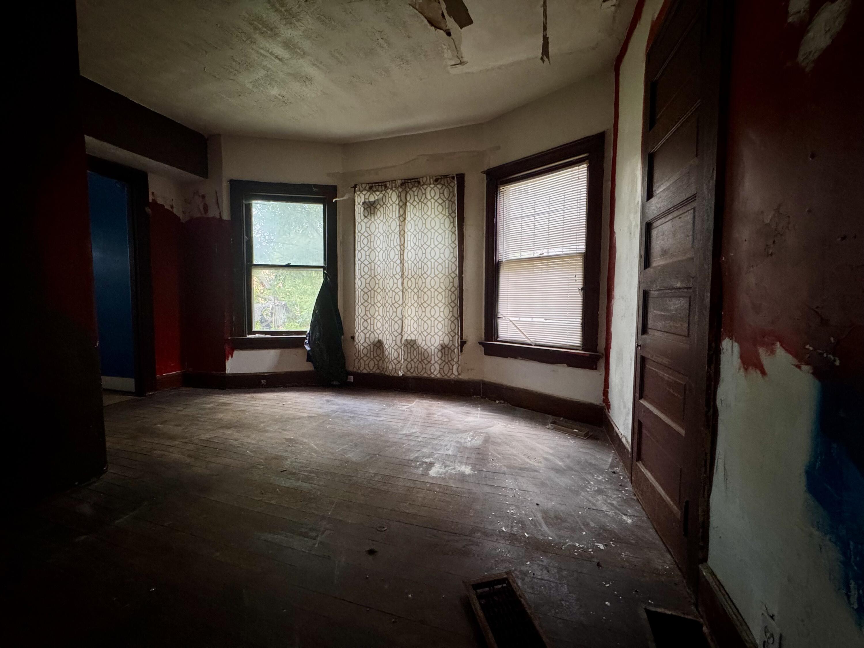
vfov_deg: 85.7
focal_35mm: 14
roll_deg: -0.1
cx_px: 432
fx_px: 349
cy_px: 324
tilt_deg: -4.7
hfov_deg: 102.1
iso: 400
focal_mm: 2.22
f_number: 2.2
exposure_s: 1/60
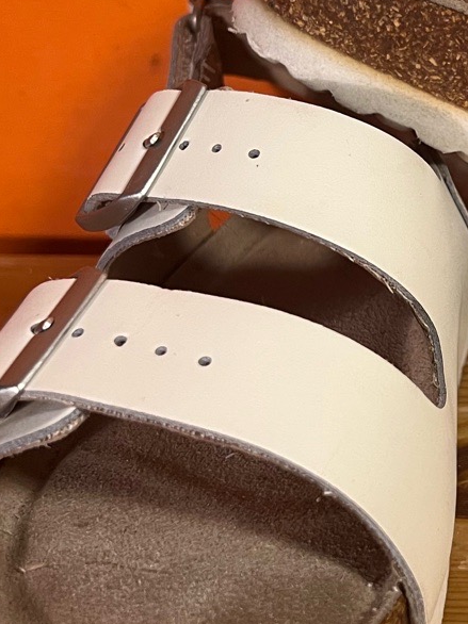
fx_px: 1281
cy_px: 246
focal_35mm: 71
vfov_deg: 27.3
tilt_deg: -24.7
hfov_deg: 19.9
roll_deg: +0.3
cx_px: 502
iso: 125
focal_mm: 5.7
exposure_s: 1/50
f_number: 1.5
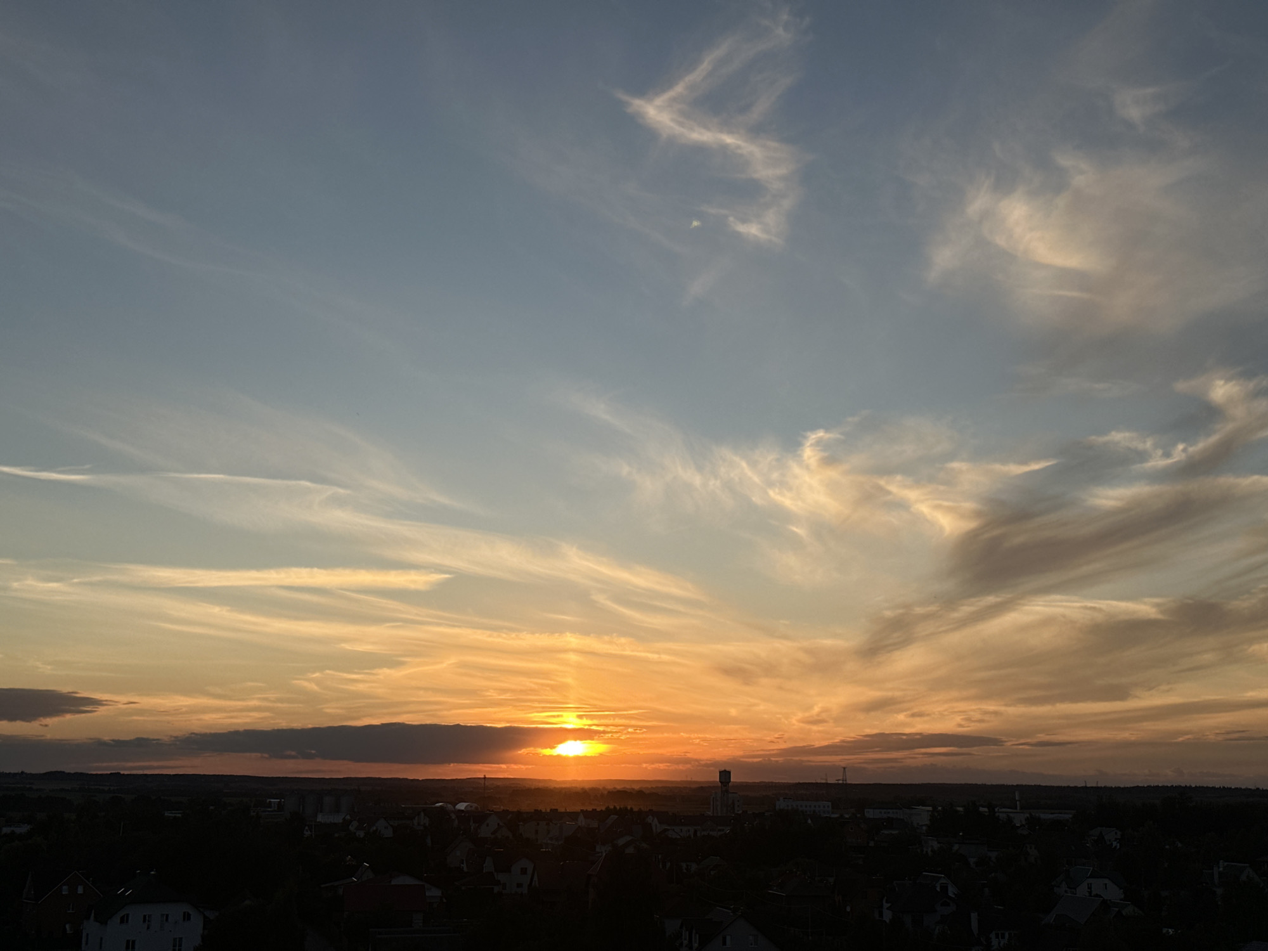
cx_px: 634
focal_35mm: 48
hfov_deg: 39.7
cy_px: 476
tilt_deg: +10.1
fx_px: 1758
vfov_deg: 30.3
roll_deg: -0.5
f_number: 1.78
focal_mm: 6.86
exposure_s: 1/2532
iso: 64
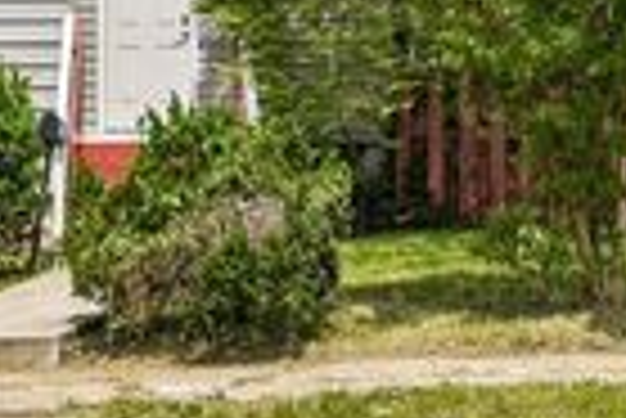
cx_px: 5
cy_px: -245
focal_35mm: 104
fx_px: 1810
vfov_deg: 12.4
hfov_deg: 19.1
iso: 400
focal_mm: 29
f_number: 8
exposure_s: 1/2000
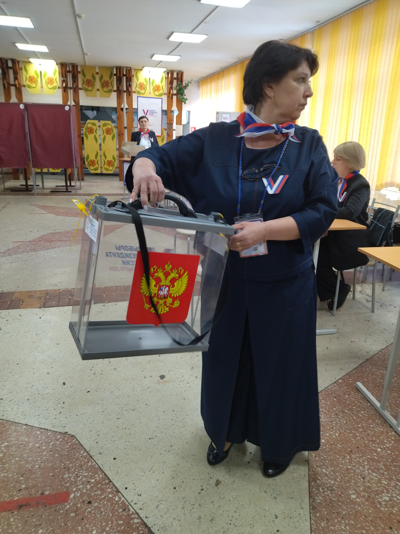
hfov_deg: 51.4
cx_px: 200
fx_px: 416
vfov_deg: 65.3
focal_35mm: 27
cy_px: 267
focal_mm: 4.74
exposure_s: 1/33
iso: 141
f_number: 1.79
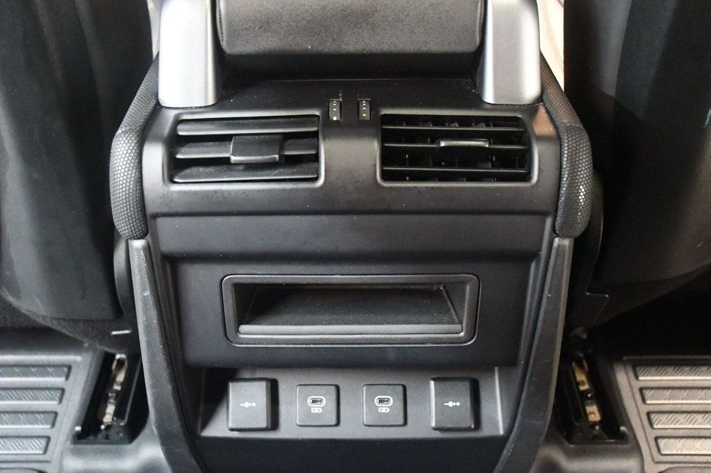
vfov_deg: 31.9
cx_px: 337
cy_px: 243
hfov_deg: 46.4
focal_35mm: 42
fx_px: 829
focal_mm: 26
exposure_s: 1/25
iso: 12800
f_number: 3.8
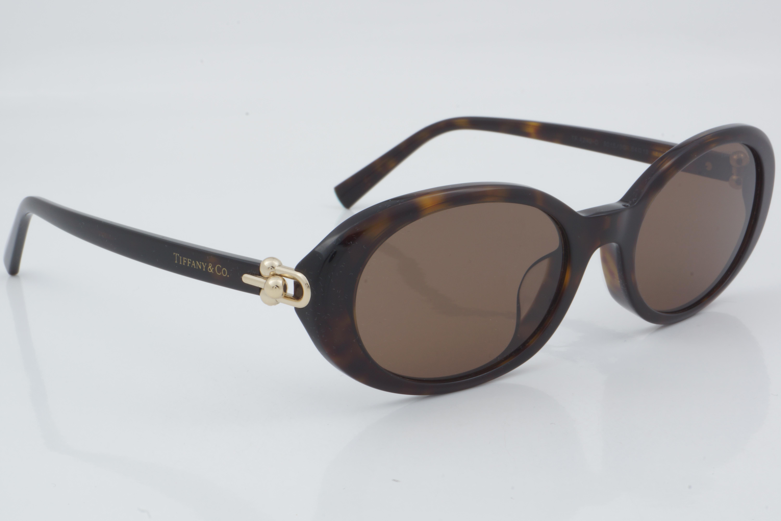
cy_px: 260
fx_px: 1627
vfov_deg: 18.2
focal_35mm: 75
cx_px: 390
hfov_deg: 27.0
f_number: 32
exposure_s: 1/3
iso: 100
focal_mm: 50
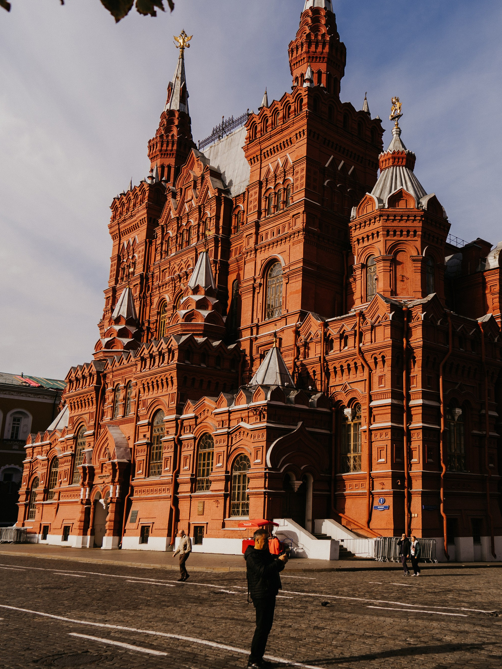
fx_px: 716
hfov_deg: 37.6
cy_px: 329
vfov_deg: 50.1
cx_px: 384
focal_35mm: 37
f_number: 4
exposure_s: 1/500
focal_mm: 24
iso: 100
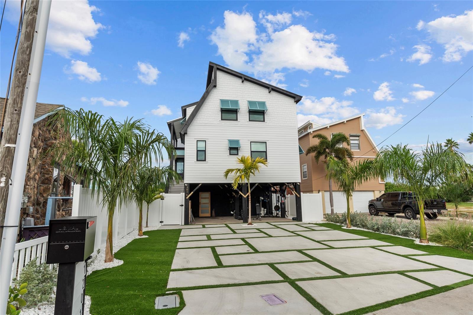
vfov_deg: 64.5
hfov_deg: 86.9
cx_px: 236
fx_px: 250
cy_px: 158
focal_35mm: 19
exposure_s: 1/160
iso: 250
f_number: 9
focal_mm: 19
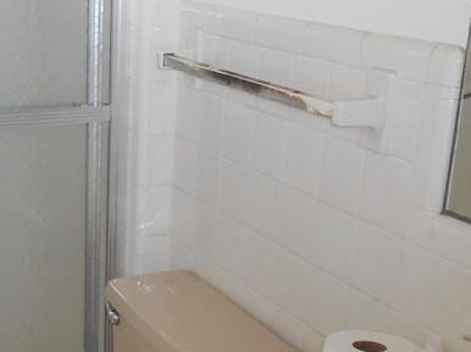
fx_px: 938
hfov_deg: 27.3
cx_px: 59
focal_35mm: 69
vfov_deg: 20.7
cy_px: 334
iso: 200
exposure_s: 1/25
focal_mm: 4.6
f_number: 3.5
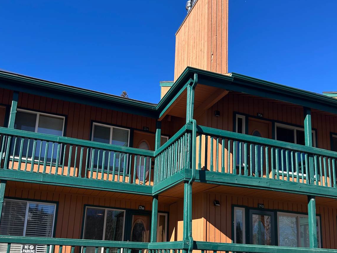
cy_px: 188
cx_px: 168
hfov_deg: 52.6
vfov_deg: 39.7
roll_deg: -2.7
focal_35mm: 35
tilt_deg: +10.2
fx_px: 341
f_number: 1.5
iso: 50
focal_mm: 5.7
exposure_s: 1/1972
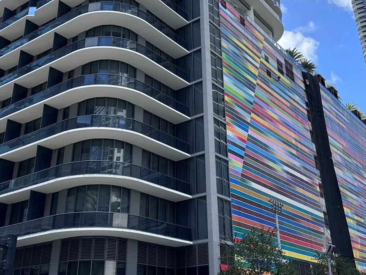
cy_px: 80
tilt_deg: +28.9
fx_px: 455
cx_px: 197
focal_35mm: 43
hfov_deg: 43.8
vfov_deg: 33.2
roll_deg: +1.4
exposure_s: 1/2203
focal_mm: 6.86
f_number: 1.78
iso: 80
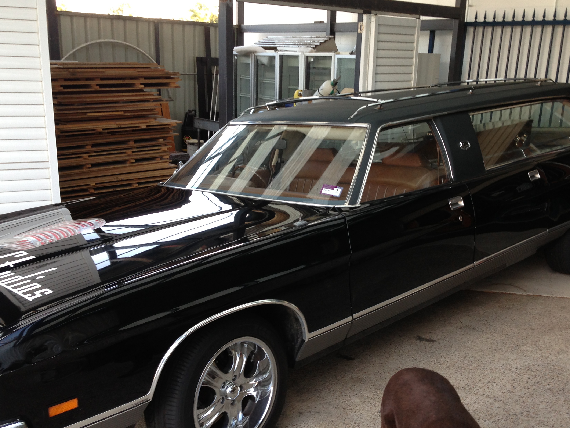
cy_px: 228
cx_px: 304
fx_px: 659
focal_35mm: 40
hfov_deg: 46.8
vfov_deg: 35.9
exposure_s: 1/30
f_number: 2.4
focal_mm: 4.13
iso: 64
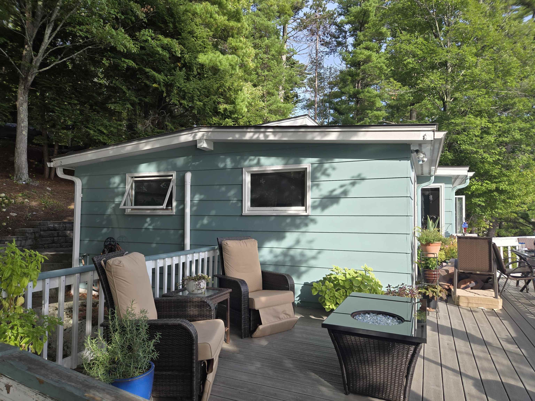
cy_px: 200
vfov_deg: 58.9
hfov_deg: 73.9
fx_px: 355
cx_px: 268
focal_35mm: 23
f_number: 1.8
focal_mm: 5.4
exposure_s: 1/624
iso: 25
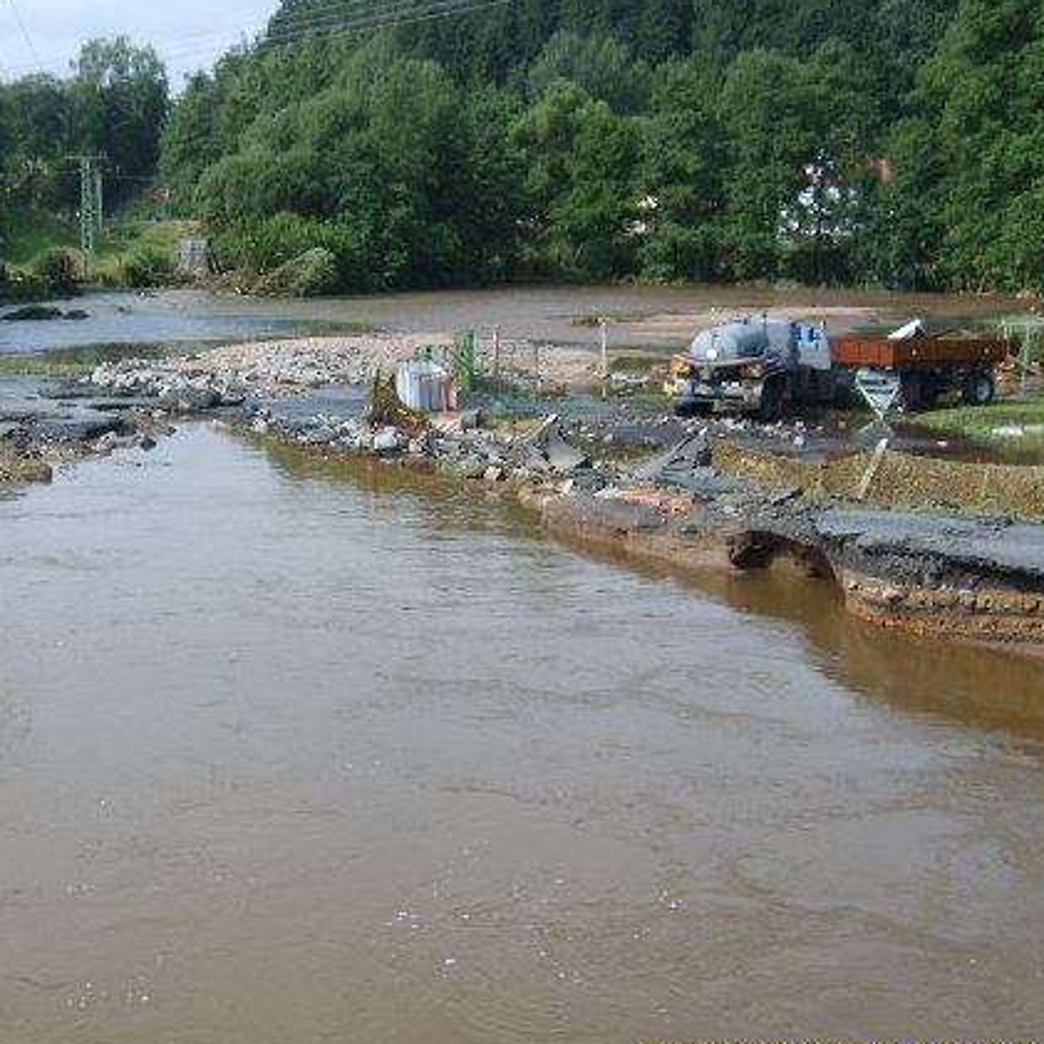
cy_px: 543
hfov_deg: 35.5
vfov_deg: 36.1
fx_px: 1604
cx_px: 312
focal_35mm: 47
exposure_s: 1/750
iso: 50
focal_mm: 5.8
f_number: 2.8
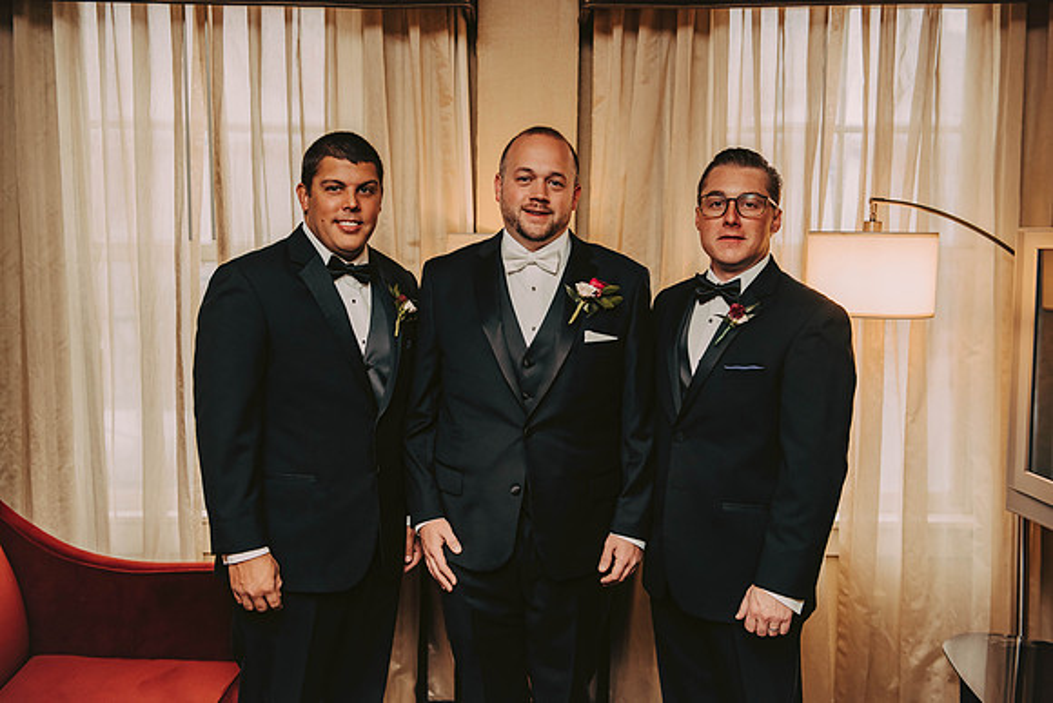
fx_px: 1112
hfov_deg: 50.7
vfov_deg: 35.1
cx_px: 526
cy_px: 352
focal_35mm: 38
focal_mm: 38
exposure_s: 1/250
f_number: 3.5
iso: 800
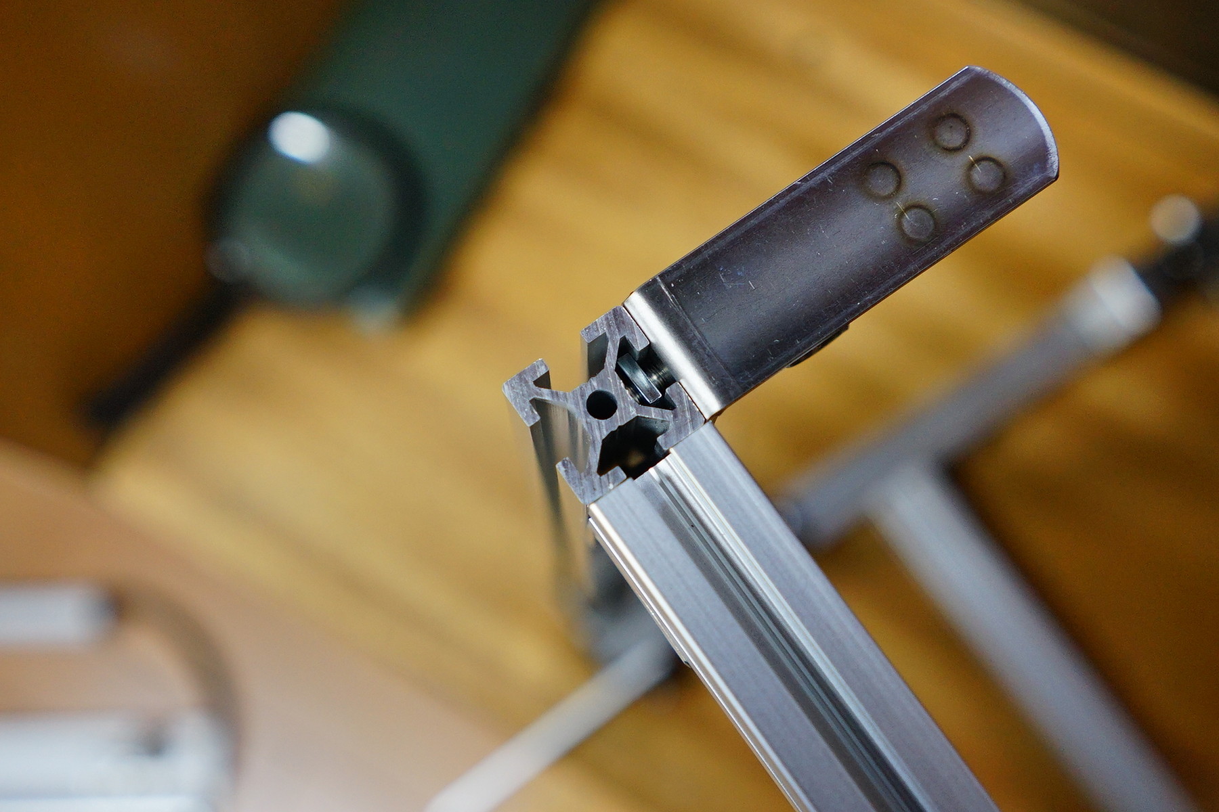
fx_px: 1422
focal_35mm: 42
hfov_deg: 46.4
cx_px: 610
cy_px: 406
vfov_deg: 31.9
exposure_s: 1/60
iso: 800
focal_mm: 28
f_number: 2.8
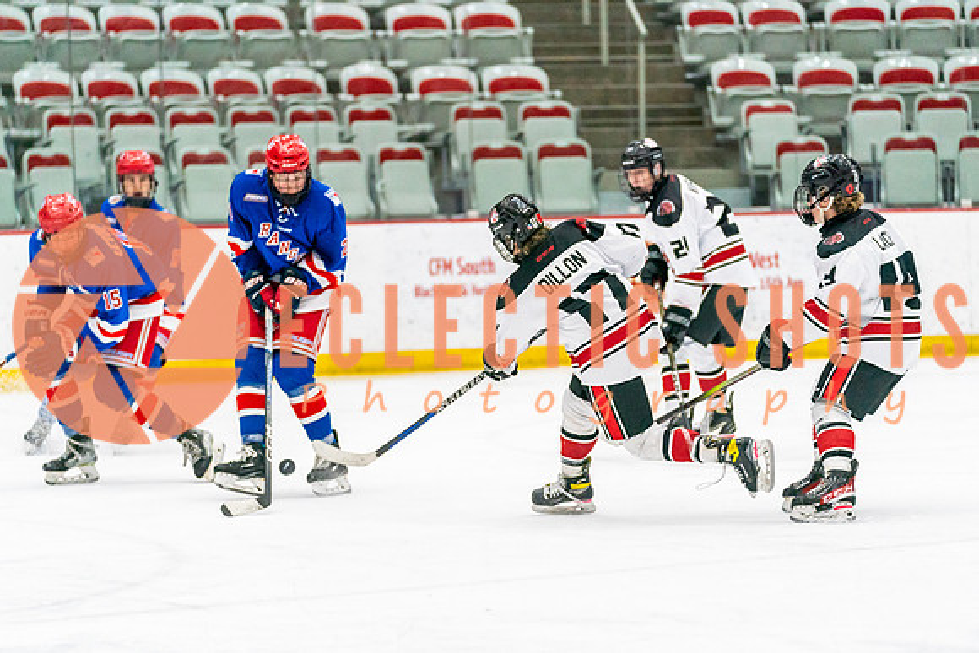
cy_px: 419
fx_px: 5232
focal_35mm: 192
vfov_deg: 7.1
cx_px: 490
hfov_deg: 10.7
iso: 3200
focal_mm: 150
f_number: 2.8
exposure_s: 1/1250
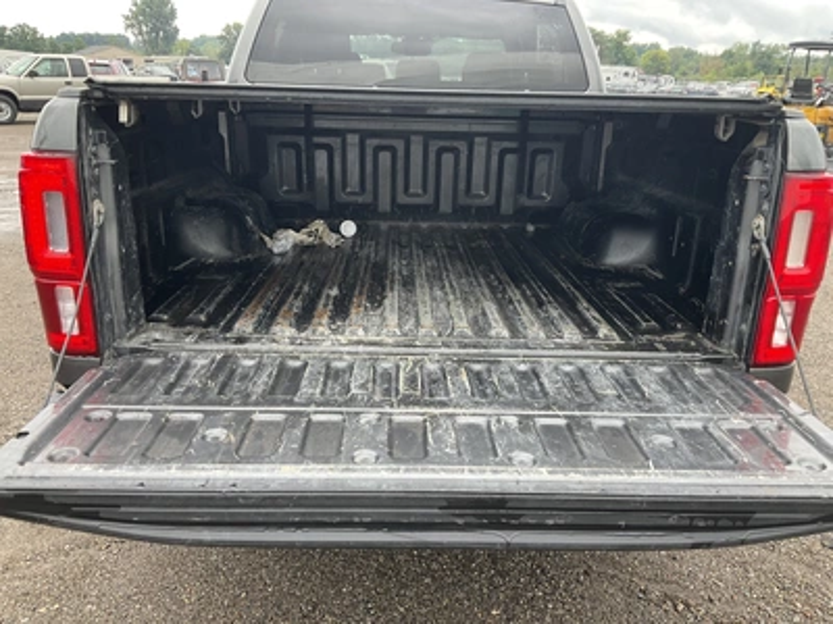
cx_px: 416
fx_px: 698
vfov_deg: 48.2
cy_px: 312
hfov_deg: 61.7
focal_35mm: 29
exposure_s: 1/122
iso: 25
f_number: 1.8
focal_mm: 3
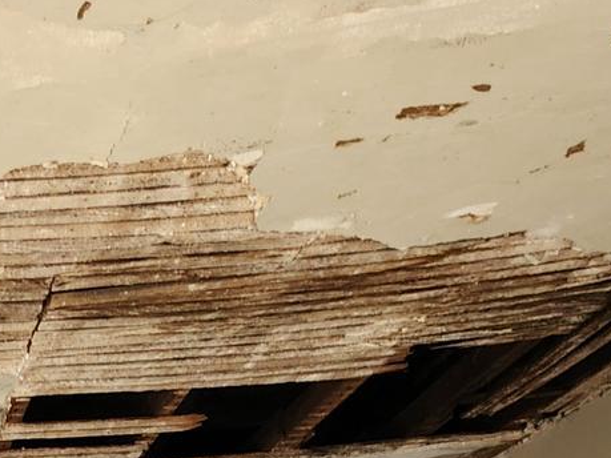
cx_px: -318
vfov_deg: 17.1
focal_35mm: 58
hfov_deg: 25.0
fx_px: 1023
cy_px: 953
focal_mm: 2.2
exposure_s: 1/60
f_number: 2.2
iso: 100
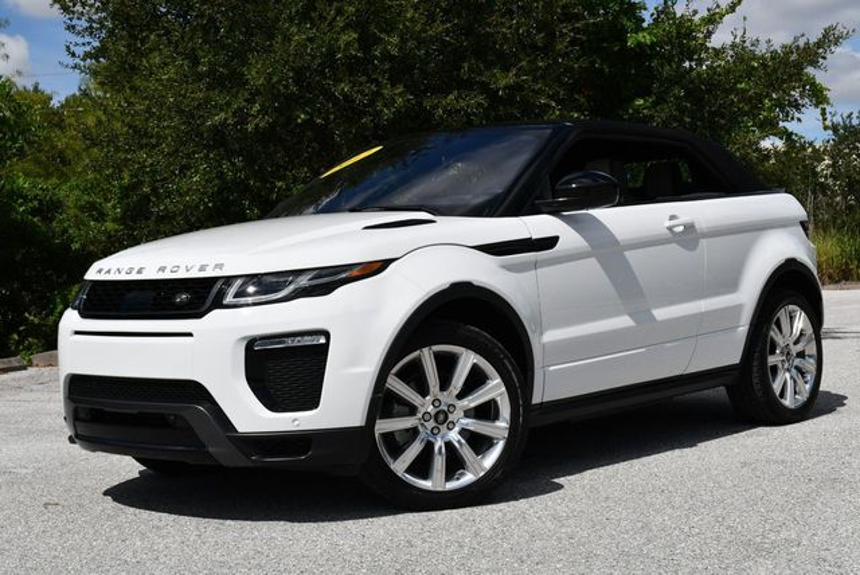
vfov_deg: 24.2
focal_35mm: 56
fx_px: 1339
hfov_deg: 35.6
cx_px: 430
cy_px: 288
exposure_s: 1/400
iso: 100
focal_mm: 28
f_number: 10
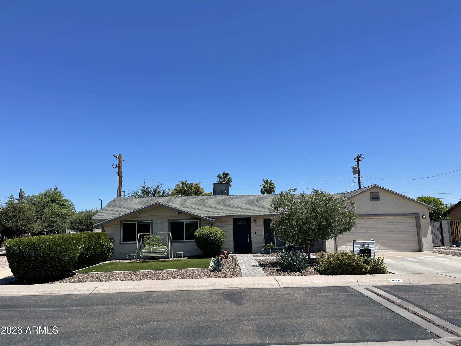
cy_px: 173
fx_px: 333
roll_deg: +1.2
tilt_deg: +7.7
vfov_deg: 54.9
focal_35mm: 25
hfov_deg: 69.4
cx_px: 230
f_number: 1.6
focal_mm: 5.1
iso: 32
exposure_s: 1/3788
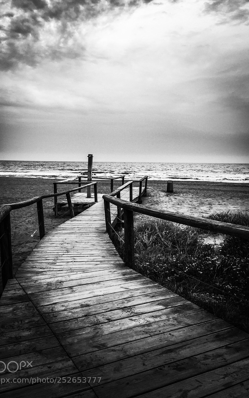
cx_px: 121
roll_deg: +0.2
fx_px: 337
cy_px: 199
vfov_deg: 61.2
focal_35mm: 31
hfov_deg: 40.6
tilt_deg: -1.9
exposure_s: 1/237
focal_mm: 4.15
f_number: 2.2
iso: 32
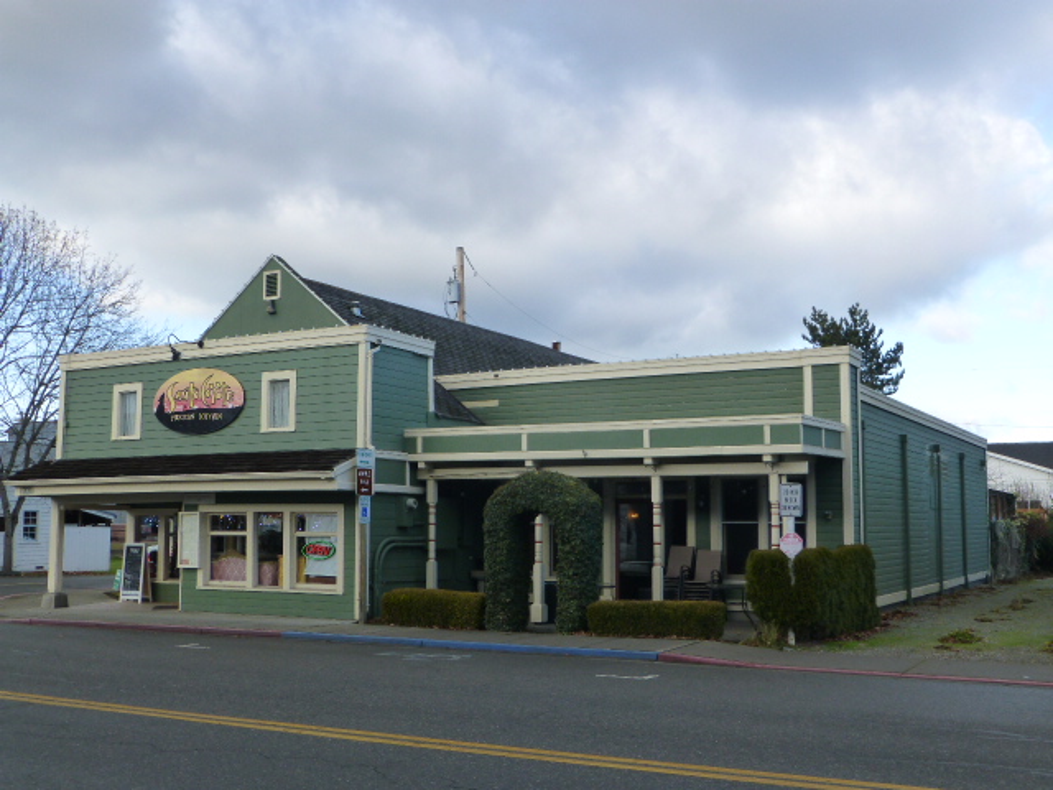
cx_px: 526
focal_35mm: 39
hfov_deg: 47.9
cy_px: 395
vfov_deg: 36.8
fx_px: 1186
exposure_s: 1/320
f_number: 3.9
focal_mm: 6.9
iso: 160
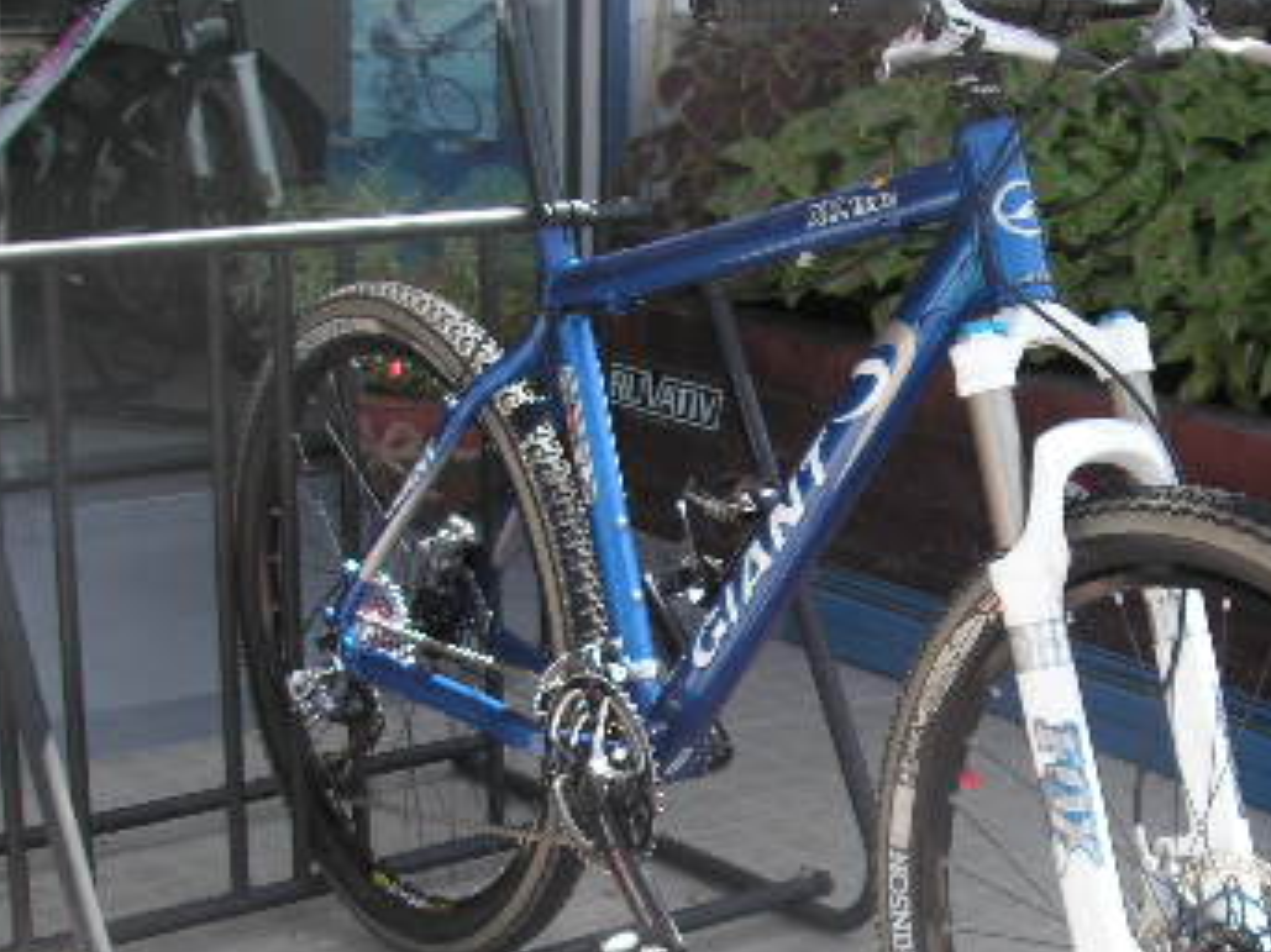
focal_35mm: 71
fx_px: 2606
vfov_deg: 20.6
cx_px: 1008
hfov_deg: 26.9
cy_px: 670
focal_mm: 6.3
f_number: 3.3
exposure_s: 1/180
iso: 50
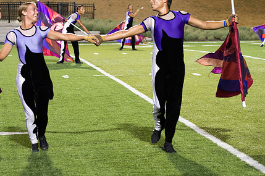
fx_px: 1125
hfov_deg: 13.4
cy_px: 79
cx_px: 122
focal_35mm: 153
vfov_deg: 8.9
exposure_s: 1/200
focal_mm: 98
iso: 3200
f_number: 4.5
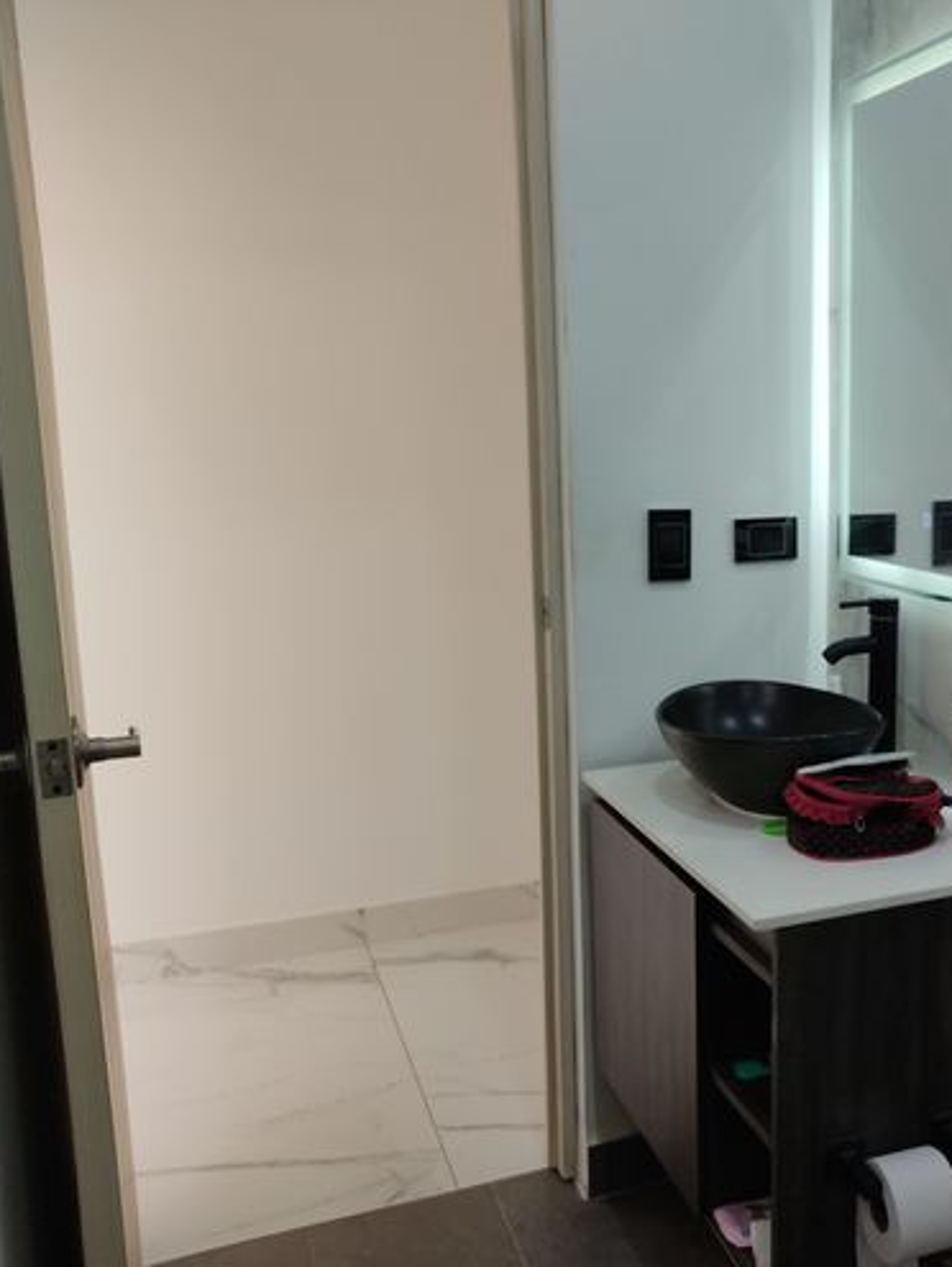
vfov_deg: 52.6
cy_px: 637
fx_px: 1282
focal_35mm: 35
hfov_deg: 38.7
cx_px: 800
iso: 127
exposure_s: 1/60
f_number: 1.79
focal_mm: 4.74
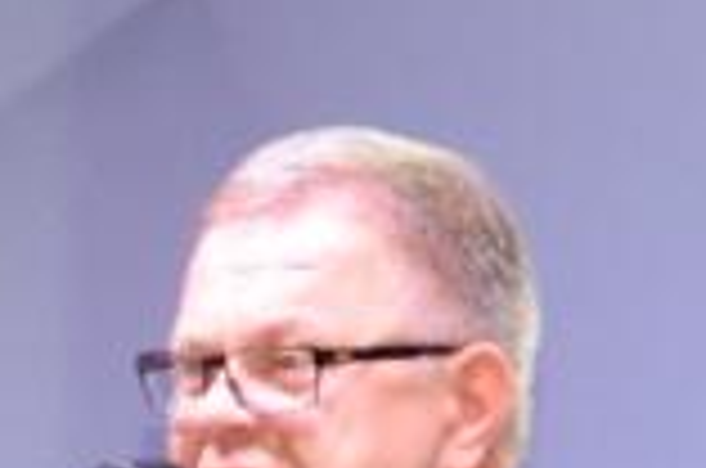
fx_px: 7300
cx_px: 283
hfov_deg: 5.5
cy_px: 1195
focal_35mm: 373
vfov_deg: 3.6
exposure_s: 1/60
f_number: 4.8
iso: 1250
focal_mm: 38
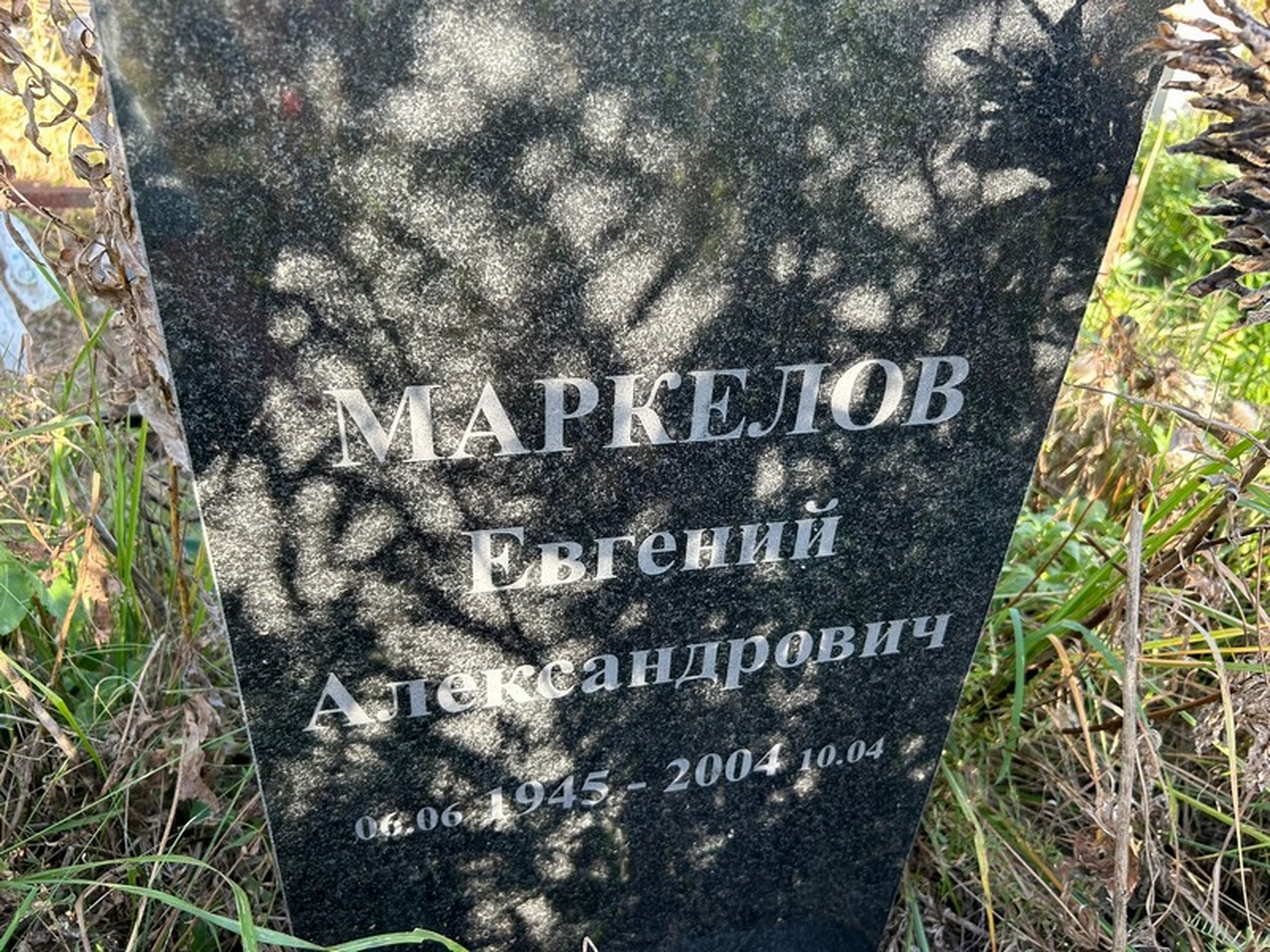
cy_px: 476
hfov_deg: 67.3
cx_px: 635
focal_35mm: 26
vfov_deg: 53.1
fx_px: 954
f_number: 1.5
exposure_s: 1/171
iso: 50
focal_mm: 5.7
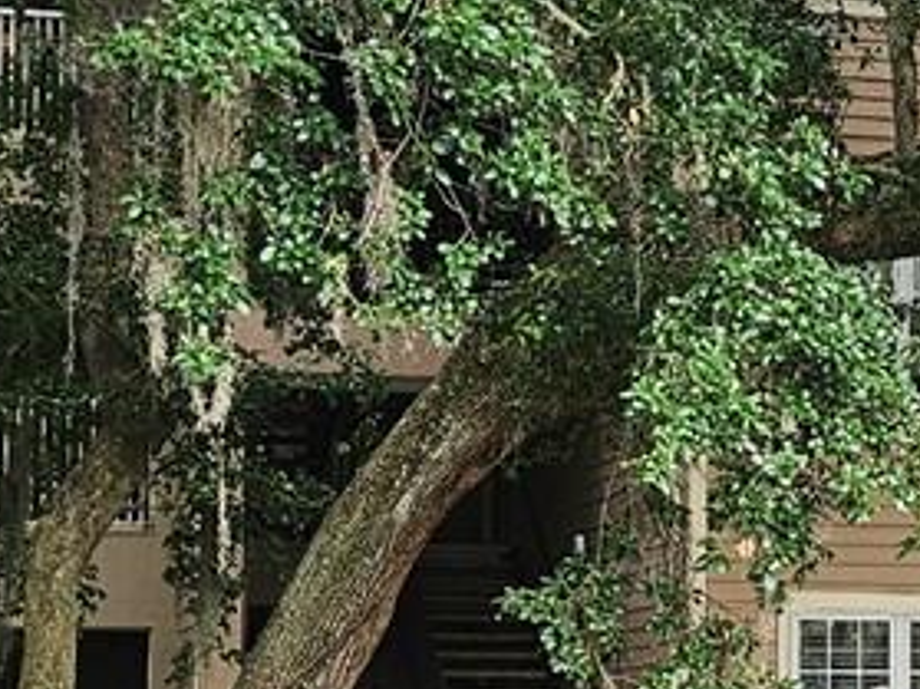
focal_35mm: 132
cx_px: 953
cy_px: 547
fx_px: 3507
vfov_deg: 11.2
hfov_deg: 14.7
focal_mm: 5.4
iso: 25
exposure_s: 1/120
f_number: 1.8
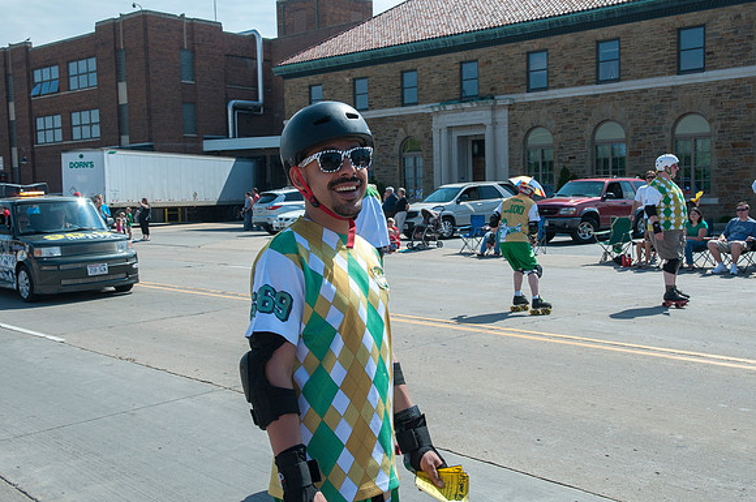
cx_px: 378
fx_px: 818
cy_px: 251
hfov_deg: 49.6
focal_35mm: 39
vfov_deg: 34.1
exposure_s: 1/400
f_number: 10
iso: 200
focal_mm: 26
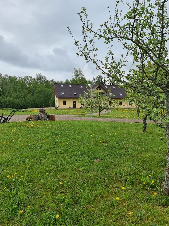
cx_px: 84
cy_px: 113
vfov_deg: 69.4
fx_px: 163
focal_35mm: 25
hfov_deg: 54.9
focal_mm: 7
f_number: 1.8
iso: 50
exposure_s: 1/430
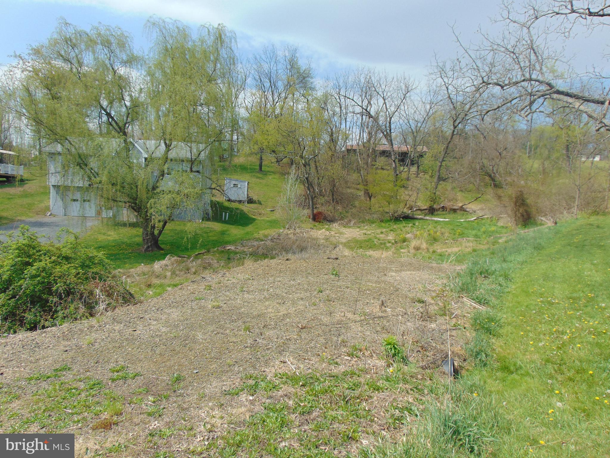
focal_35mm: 25
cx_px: 305
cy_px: 229
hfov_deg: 69.4
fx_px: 441
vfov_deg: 54.9
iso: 80
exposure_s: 1/160
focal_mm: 4.5
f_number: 7.7
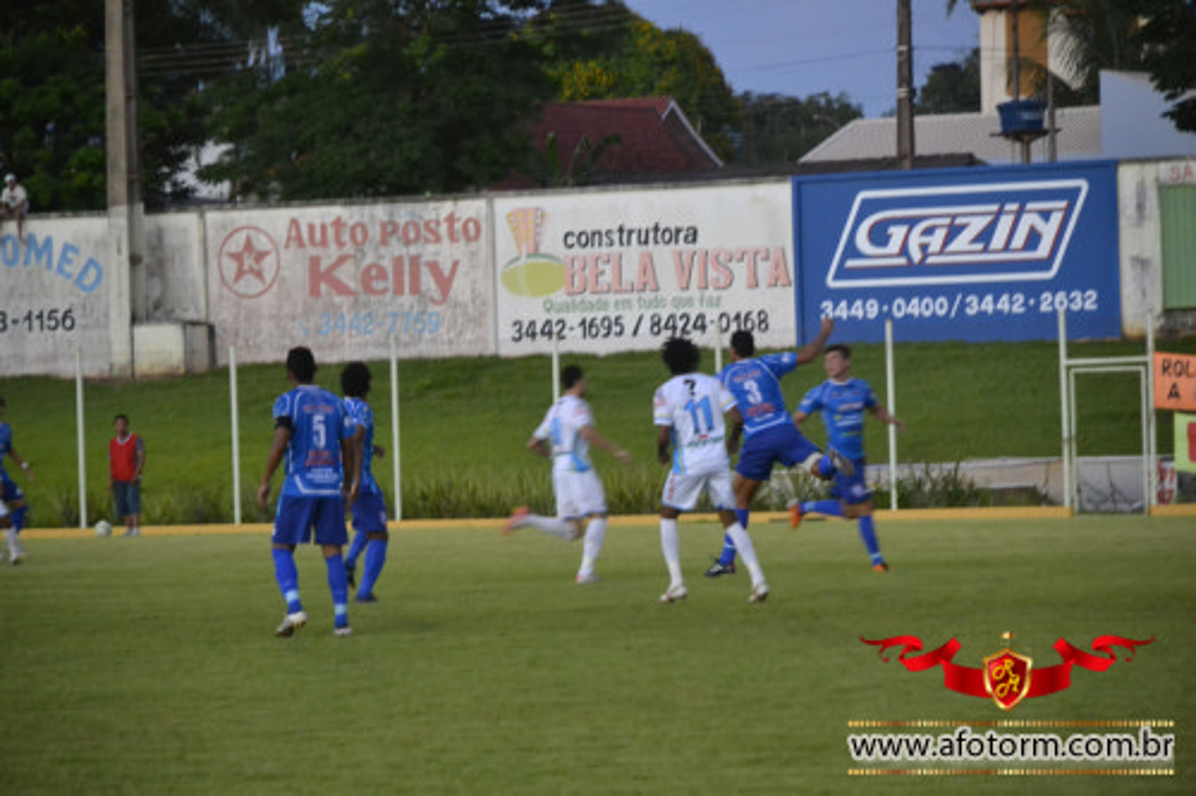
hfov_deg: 10.2
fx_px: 6725
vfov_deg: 6.8
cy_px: 398
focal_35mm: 202
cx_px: 598
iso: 3200
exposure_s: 1/80
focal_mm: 135
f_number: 5.6
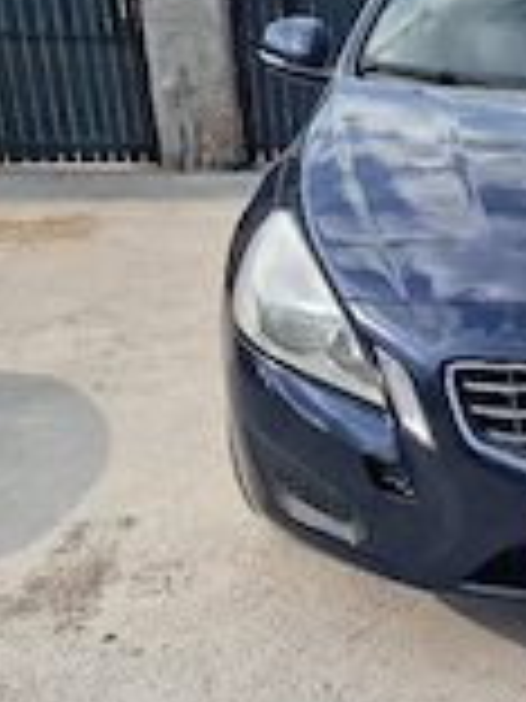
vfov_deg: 32.4
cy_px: 468
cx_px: 656
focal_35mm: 59
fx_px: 1195
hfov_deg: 22.5
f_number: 1.8
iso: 50
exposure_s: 1/625
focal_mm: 6.4
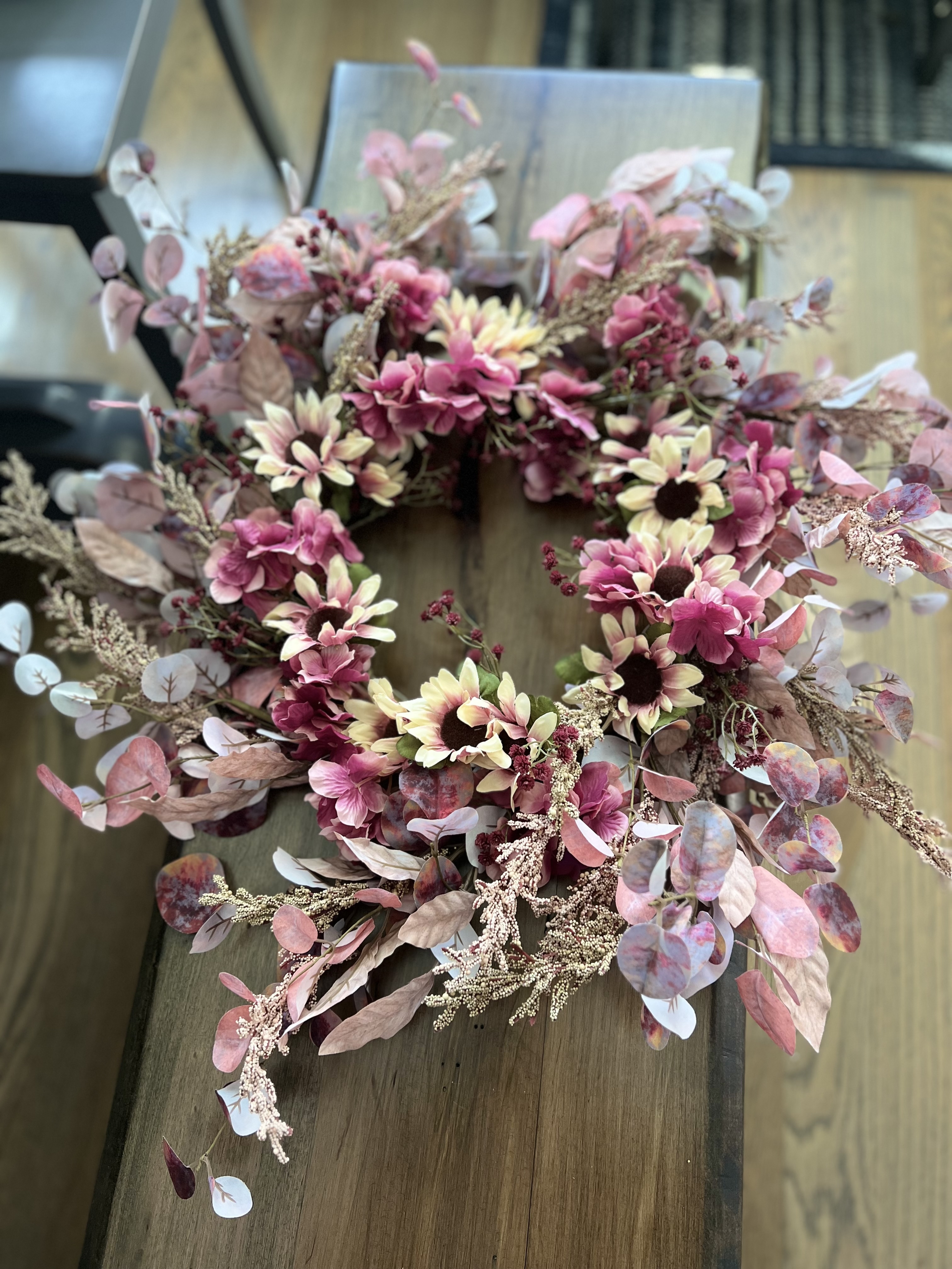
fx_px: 953
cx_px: 476
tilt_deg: -70.0
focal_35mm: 26
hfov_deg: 53.1
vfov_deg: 67.3
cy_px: 634
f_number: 1.5
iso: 125
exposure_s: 1/80
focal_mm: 5.7
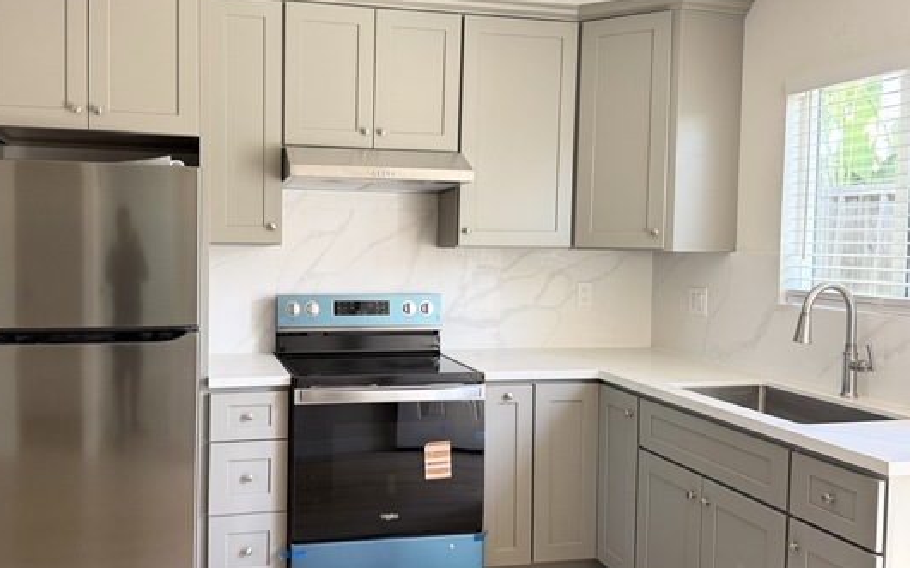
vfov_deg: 39.4
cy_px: 273
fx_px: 793
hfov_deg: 59.1
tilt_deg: -1.6
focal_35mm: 32
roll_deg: -0.7
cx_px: 358
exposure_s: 1/121
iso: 160
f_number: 1.78
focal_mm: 6.76
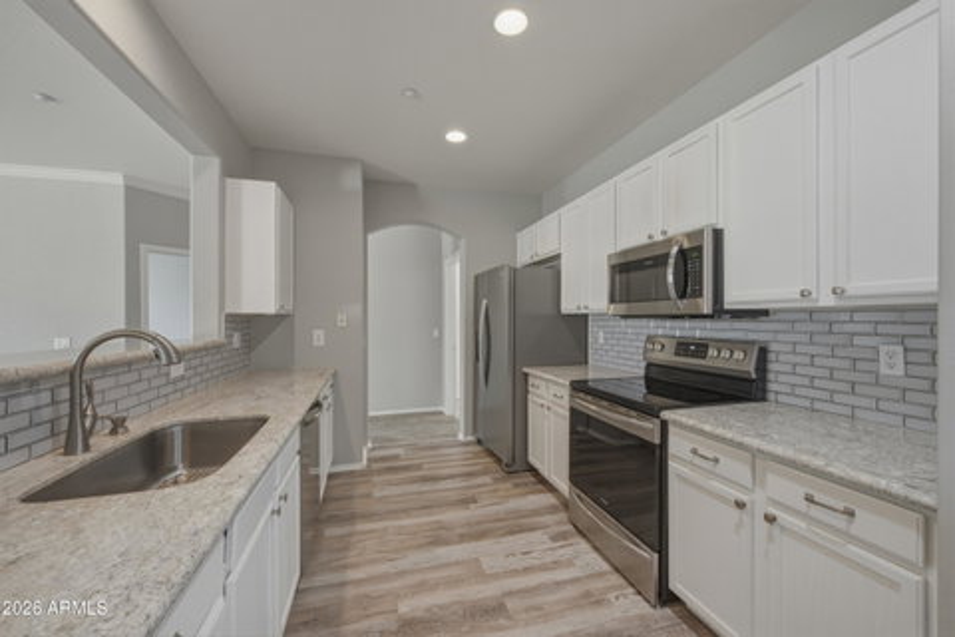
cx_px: 478
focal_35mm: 14
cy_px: 318
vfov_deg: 81.2
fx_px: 371
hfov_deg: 104.3
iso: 320
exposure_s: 1/200
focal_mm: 14
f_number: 9
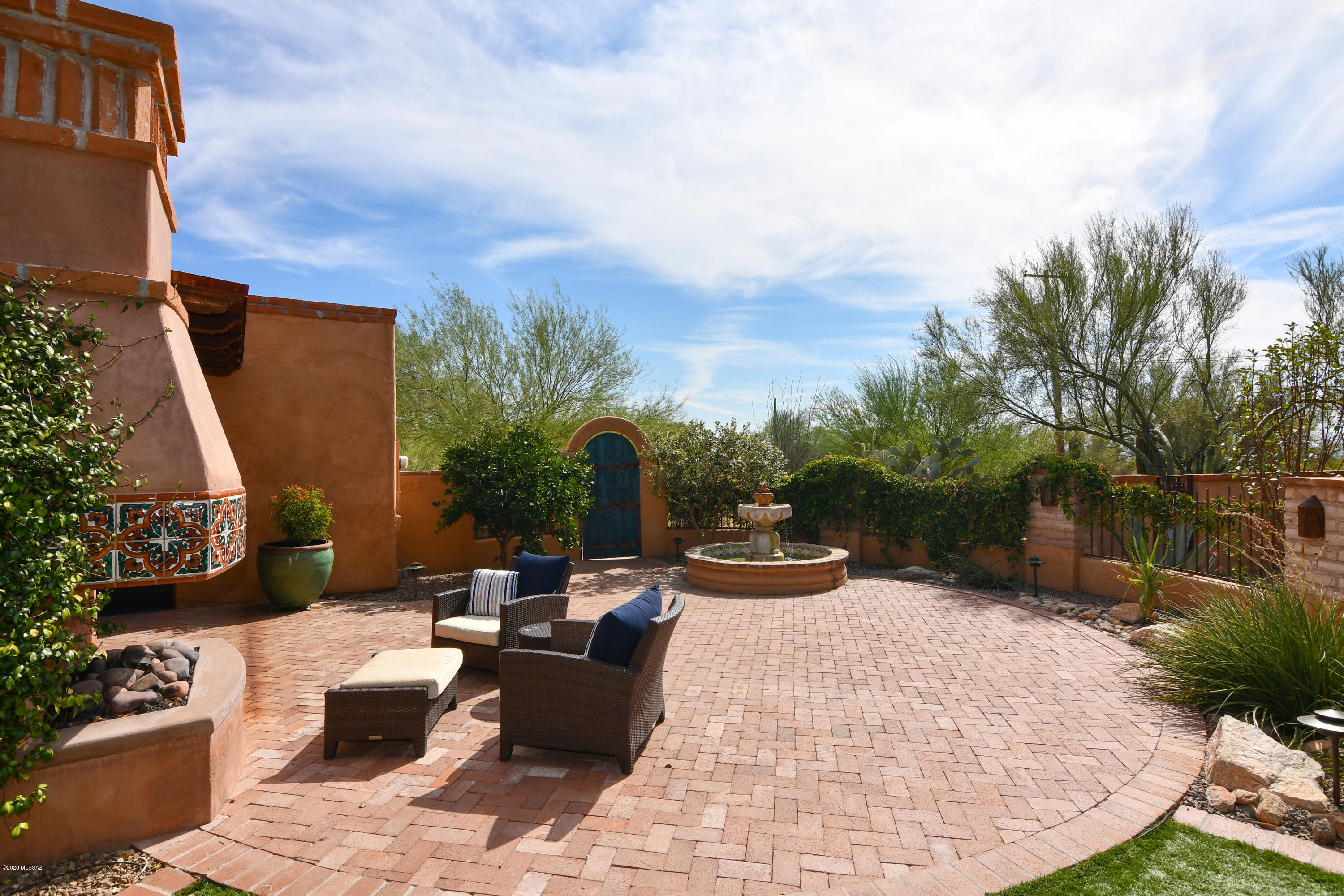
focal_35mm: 16
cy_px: 448
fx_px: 597
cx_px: 672
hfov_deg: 96.7
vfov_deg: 73.7
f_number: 13
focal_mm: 11
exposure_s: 1/250
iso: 100
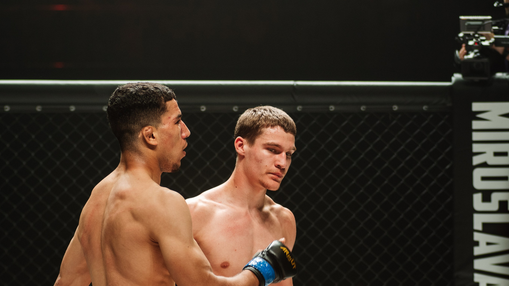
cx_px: 217
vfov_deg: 9.0
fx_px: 1809
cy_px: 208
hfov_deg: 16.0
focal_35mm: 134
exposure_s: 1/320
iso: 560
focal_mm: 95
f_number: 4
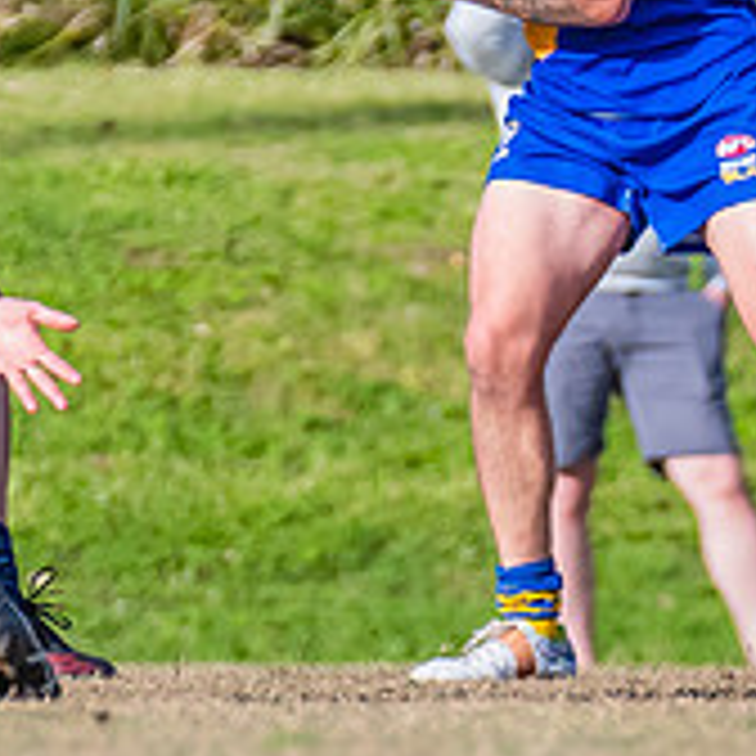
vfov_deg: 0.8
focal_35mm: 2161
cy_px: 407
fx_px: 53396
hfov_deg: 0.8
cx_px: 1009
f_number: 6.3
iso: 800
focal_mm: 310
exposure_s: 1/2000
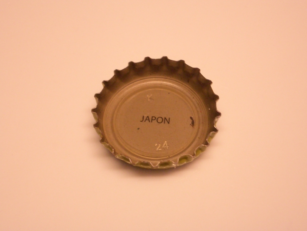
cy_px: 116
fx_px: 550
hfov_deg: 31.2
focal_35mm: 62
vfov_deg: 23.7
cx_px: 154
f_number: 3.5
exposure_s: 1/40
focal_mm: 10.2
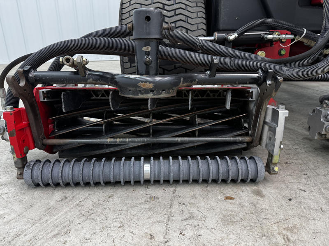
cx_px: 164
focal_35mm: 24
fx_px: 228
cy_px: 123
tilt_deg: -21.4
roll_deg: +0.2
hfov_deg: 71.6
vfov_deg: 56.8
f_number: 1.78
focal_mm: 6.76
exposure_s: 1/60
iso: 125
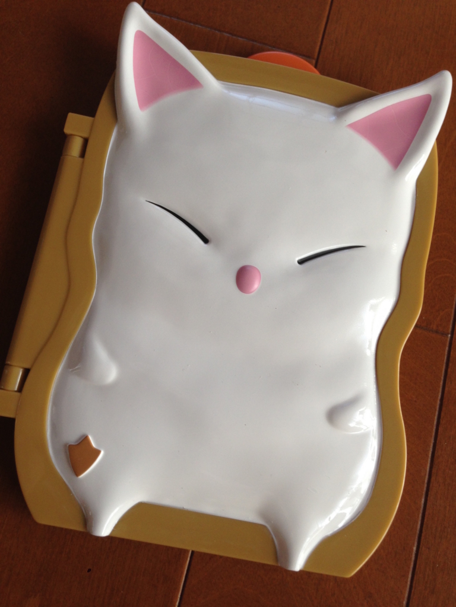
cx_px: 228
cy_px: 304
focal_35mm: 33
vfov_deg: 55.4
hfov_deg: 42.9
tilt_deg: -72.9
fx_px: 580
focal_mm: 4.12
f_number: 2.4
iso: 50
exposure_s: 1/30
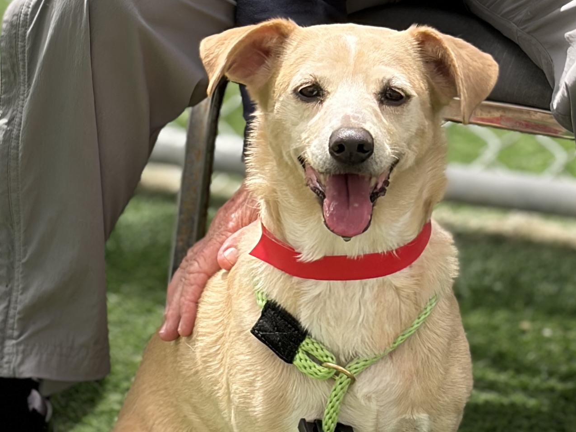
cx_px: 300
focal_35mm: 90
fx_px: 1497
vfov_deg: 16.4
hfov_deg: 21.8
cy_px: 301
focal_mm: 5.96
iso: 40
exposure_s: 1/1136
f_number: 1.6
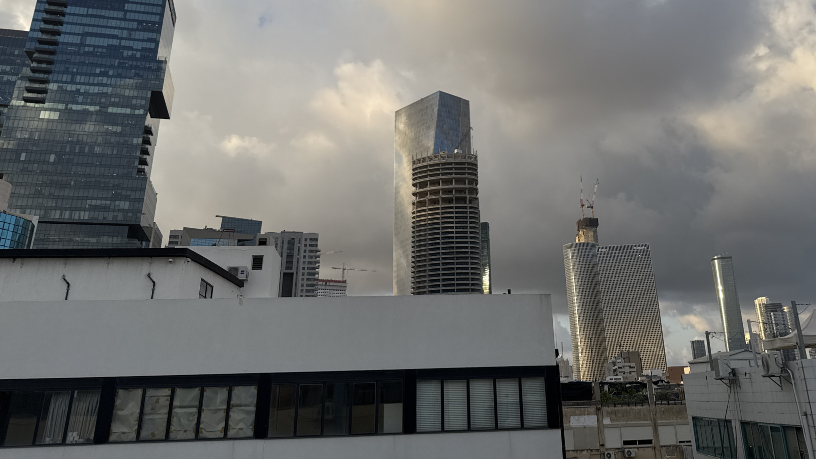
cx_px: 471
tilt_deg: +24.0
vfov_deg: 35.4
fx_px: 692
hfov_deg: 60.7
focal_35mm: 32
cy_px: 86
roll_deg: +1.7
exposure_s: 1/2611
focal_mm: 6.76
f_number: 1.78
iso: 80
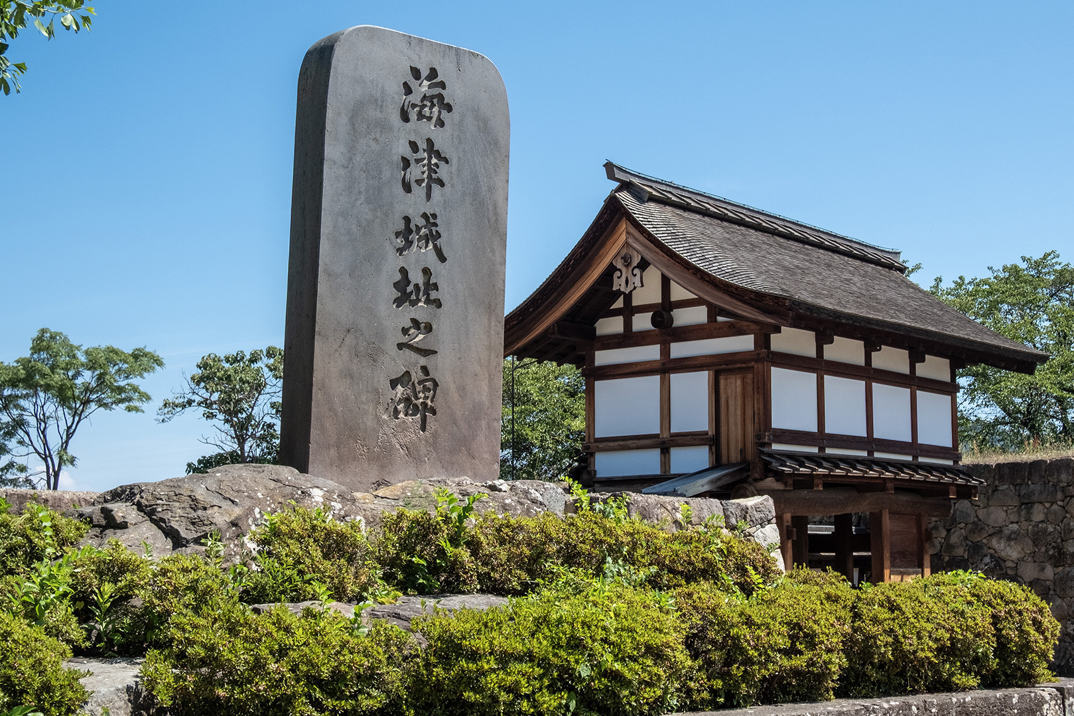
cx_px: 624
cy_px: 368
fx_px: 1521
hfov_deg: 38.8
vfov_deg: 26.5
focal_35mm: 51
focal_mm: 28.8
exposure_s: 1/680
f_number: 8
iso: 400
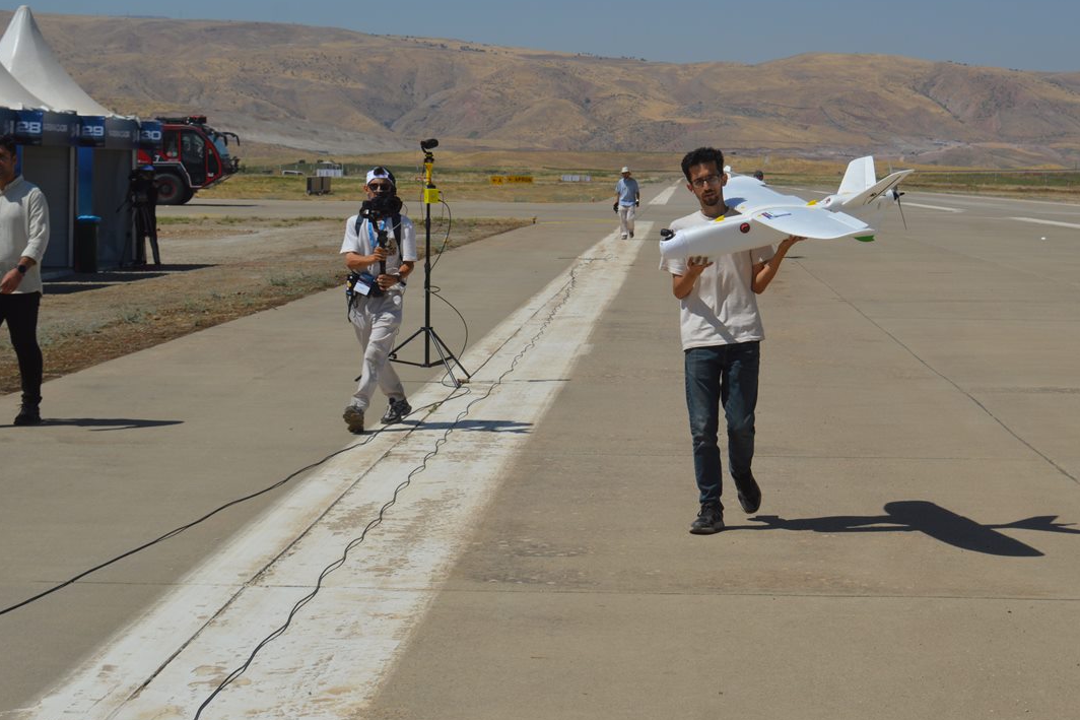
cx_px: 622
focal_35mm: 77
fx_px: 2309
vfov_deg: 17.7
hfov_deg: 26.3
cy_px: 302
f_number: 11
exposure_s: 1/500
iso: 100
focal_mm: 40
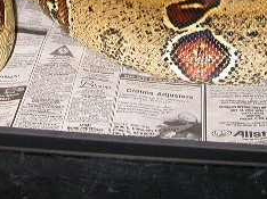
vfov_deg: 13.8
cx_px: 88
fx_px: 801
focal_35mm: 104
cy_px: -35
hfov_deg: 18.9
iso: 100
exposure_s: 1/60
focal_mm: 7.85
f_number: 2.6
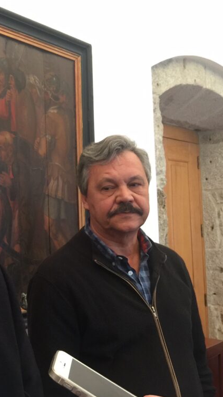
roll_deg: +0.8
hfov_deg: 25.3
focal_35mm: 43
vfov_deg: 47.4
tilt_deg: +4.7
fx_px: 452
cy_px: 199
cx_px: -35
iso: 100
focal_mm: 4.15
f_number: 2.2
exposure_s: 1/17
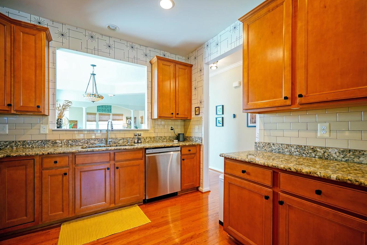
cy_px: 129
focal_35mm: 16
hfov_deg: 96.7
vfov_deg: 73.7
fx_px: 163
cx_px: 192
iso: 250
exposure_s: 1/30
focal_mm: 10
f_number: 2.8
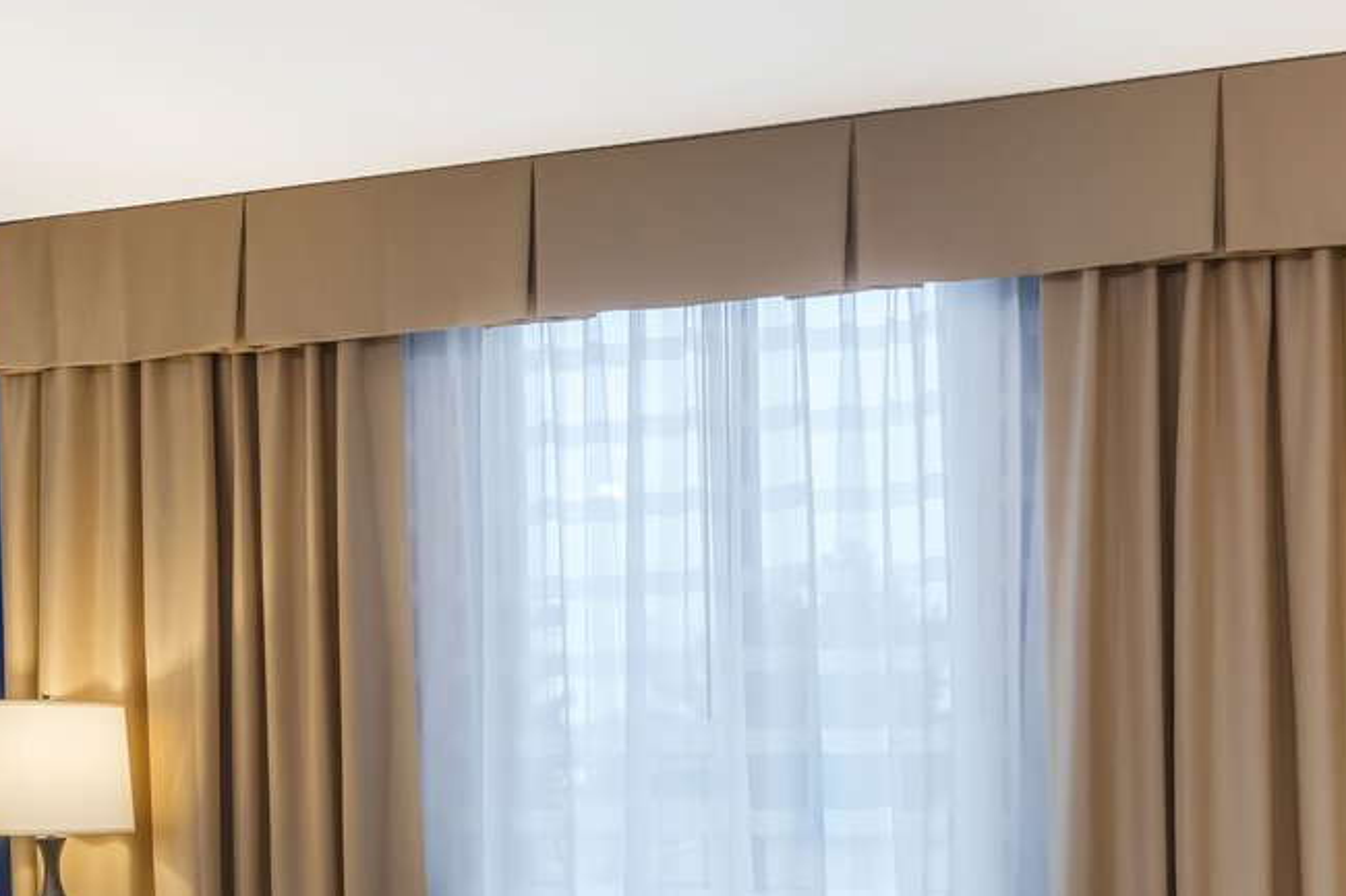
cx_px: 145
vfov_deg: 26.9
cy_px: 1080
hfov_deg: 41.2
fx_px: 1645
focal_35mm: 44
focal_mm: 16
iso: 400
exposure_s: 1/200
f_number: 11
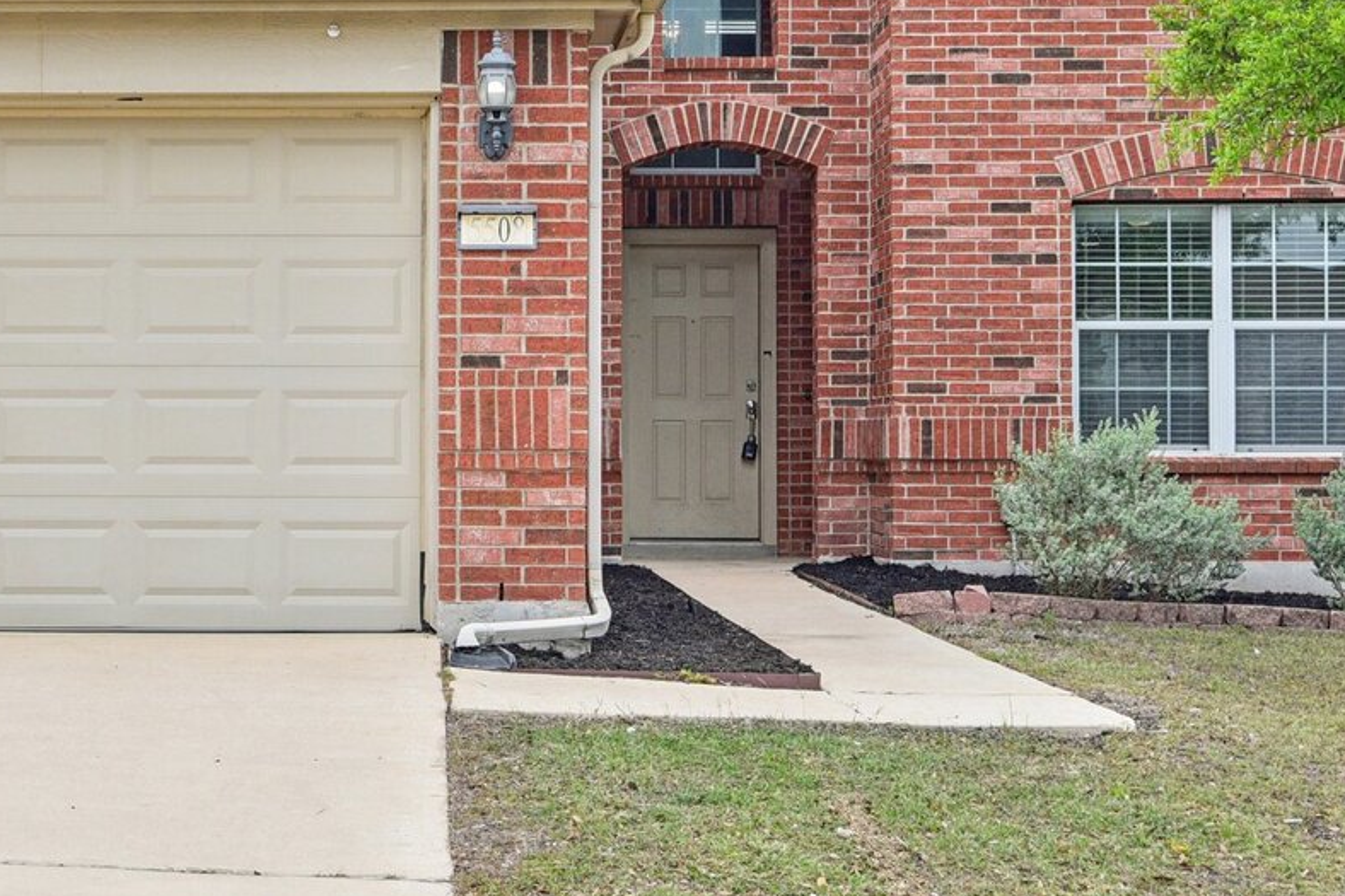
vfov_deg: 18.4
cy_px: -15
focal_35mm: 72
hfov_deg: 27.6
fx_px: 2689
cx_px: 299
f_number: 8
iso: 400
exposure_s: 1/500
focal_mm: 35
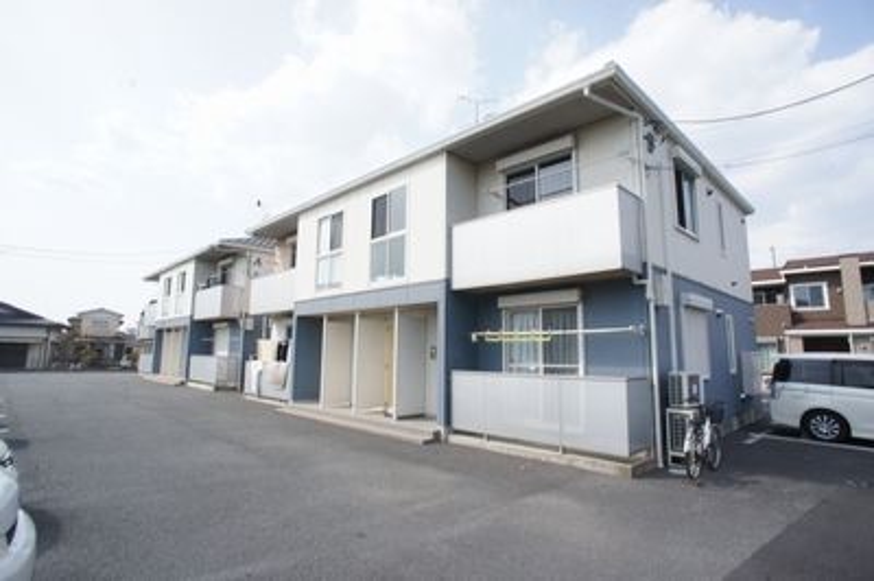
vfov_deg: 53.1
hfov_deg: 73.8
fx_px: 582
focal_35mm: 24
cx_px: 437
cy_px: 290
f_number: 18
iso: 200
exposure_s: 1/40
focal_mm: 16
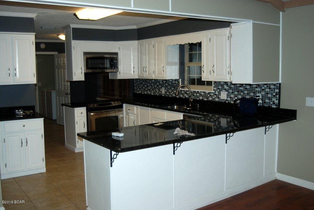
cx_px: 157
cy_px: 105
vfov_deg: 35.6
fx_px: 328
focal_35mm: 38
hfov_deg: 51.2
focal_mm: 25
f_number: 3.3
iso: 200
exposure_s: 1/60
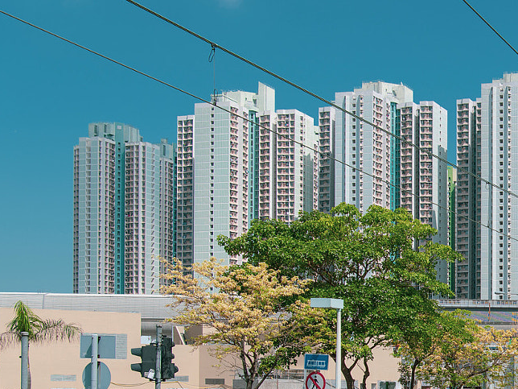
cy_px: 338
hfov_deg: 24.6
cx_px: 569
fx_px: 1107
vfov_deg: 19.6
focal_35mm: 74
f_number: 5.6
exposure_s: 1/640
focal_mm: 31
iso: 64
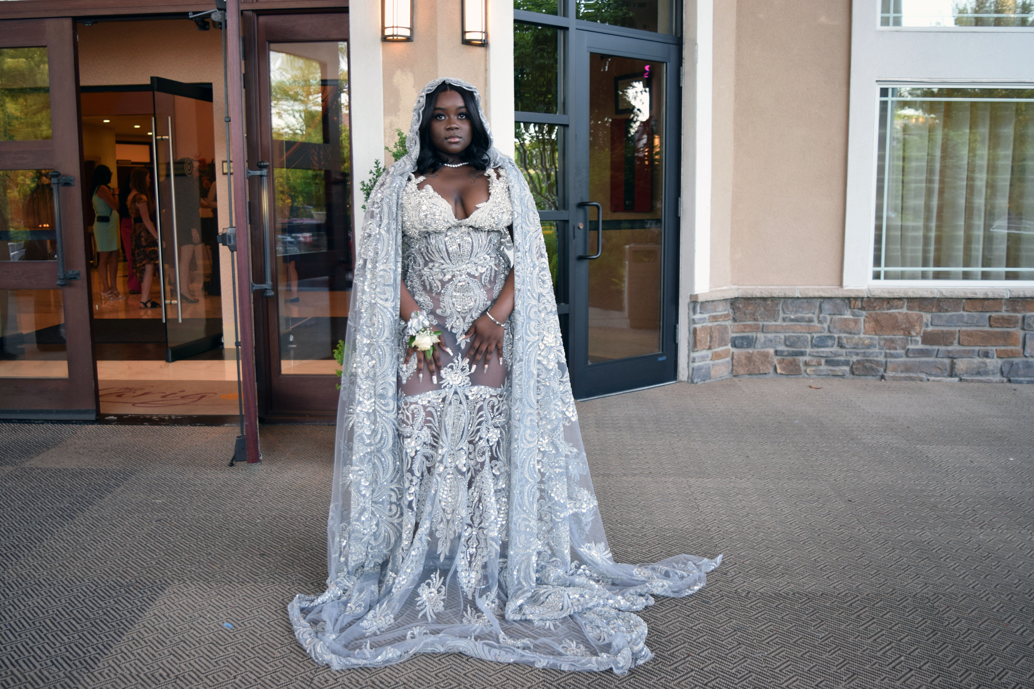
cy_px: 344
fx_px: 991
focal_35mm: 34
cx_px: 517
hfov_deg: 55.1
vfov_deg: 38.4
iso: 400
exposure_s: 1/80
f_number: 4.5
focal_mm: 23
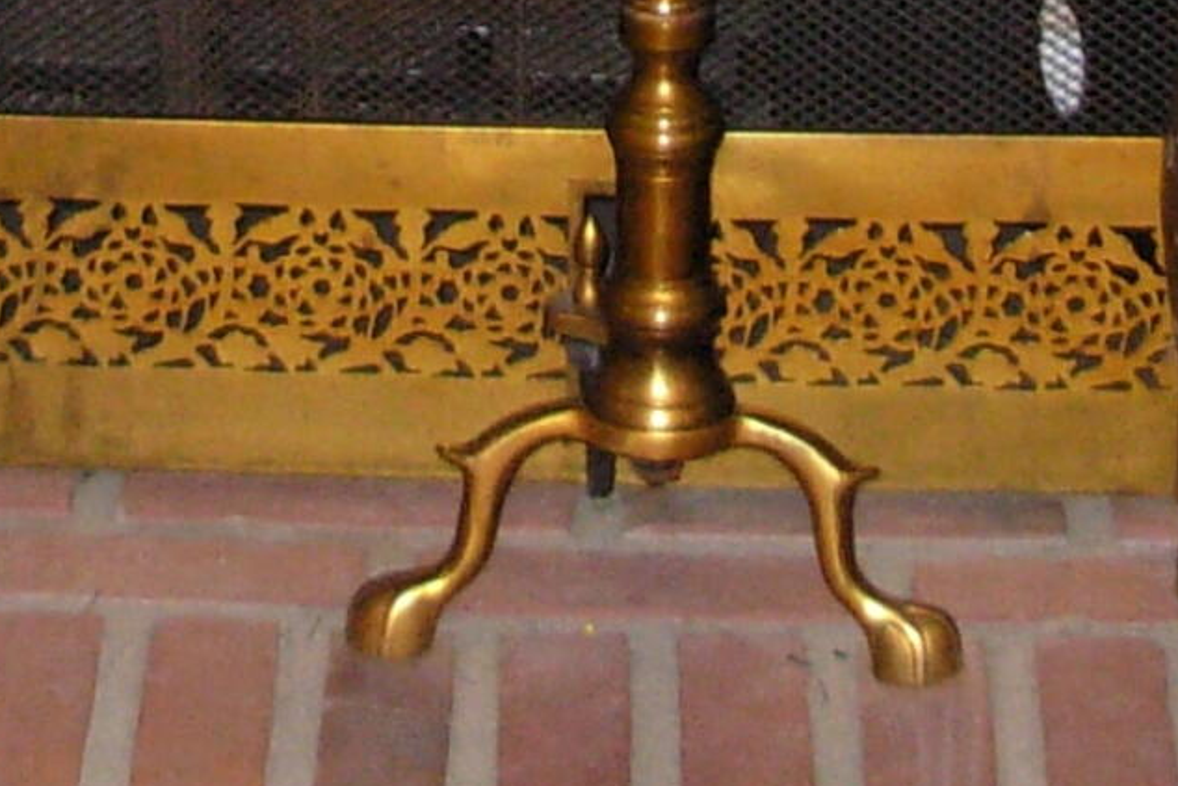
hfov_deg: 11.0
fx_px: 6120
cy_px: -1141
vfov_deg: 6.9
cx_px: 295
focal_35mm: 187
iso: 237
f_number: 2.9
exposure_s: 1/95.8
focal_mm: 6.3
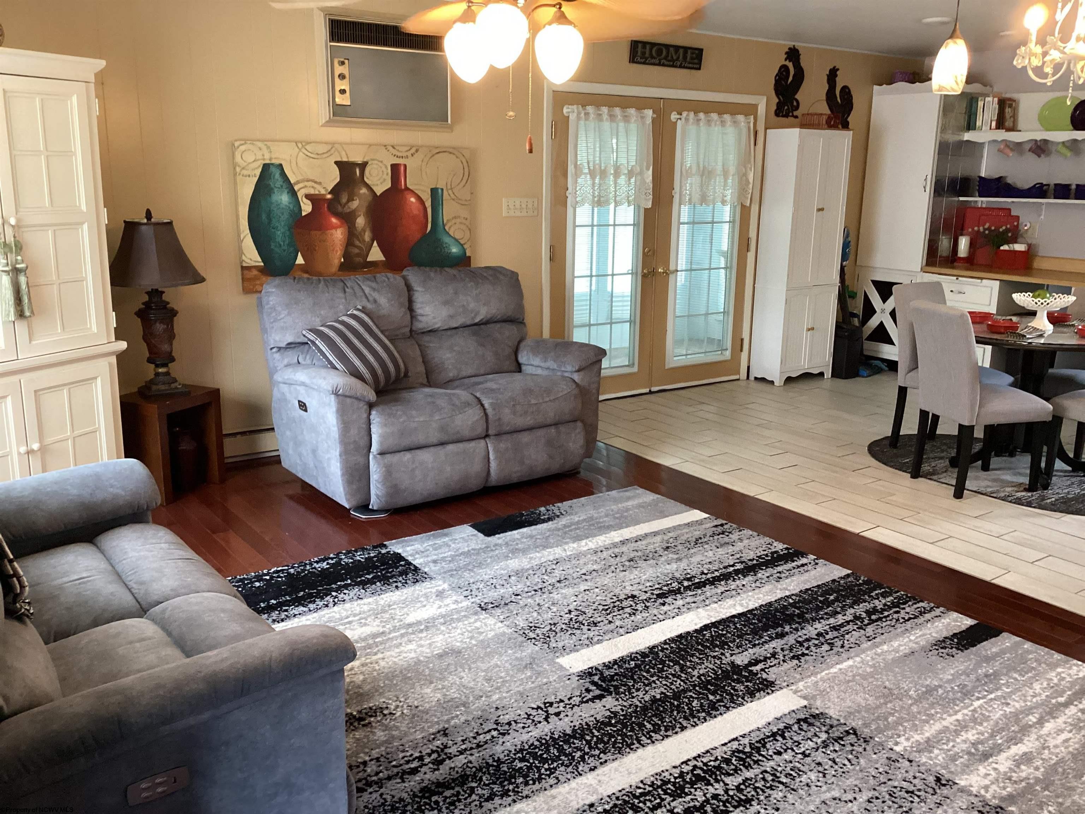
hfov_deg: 58.4
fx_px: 972
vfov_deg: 45.4
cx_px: 542
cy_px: 407
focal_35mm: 31
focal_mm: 3.3
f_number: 2.4
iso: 320
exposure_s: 1/40
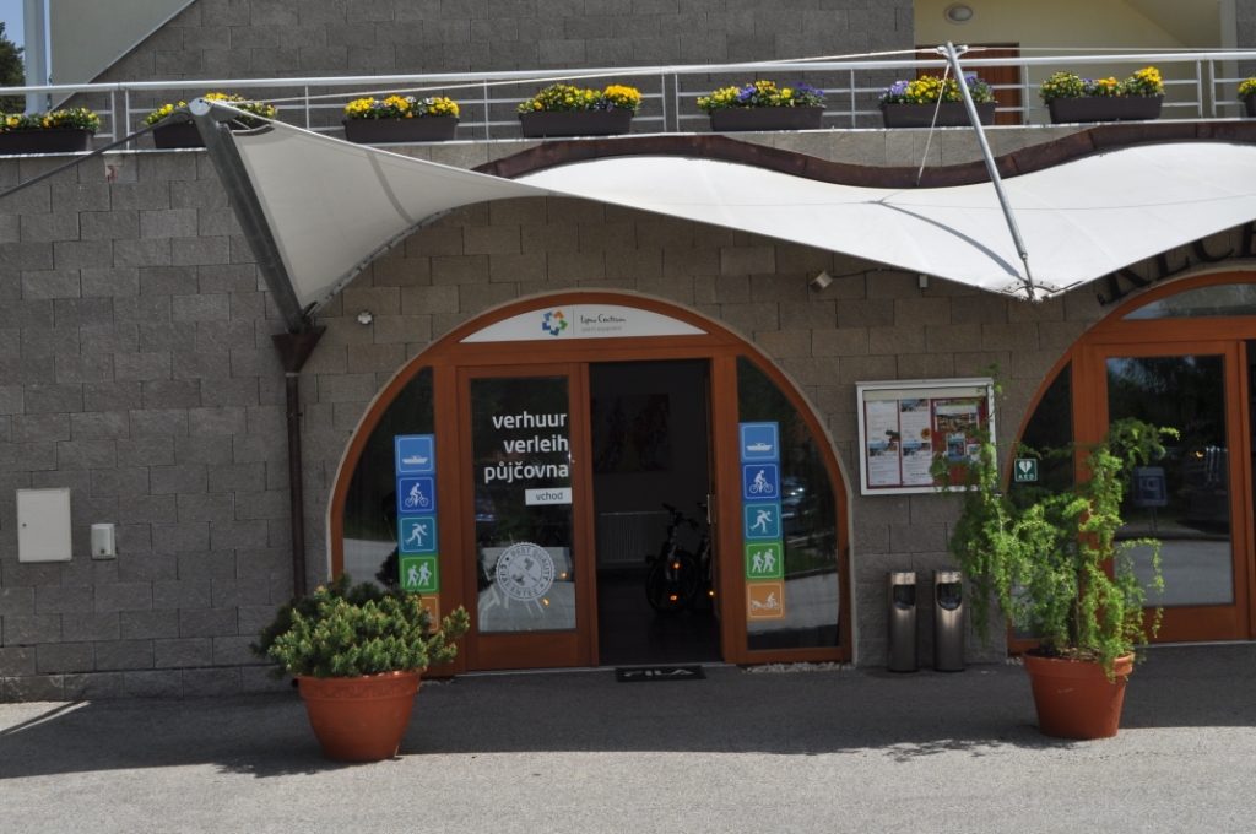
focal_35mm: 45
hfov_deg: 43.7
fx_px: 1568
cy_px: 417
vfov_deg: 29.8
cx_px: 628
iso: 200
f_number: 14
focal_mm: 30
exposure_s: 1/200
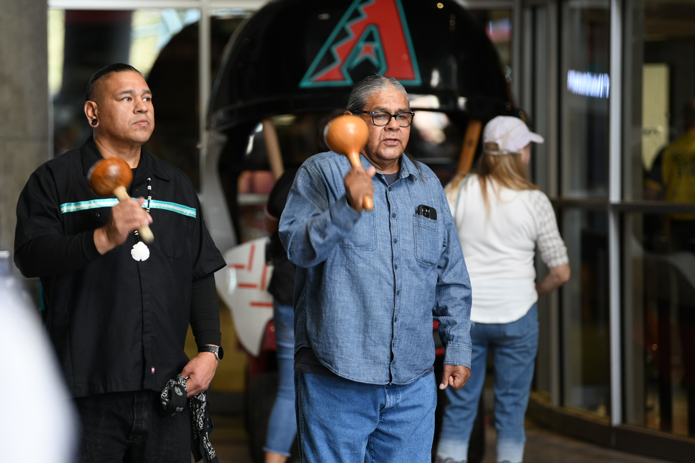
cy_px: 253
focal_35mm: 176
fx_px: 3397
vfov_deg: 7.8
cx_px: 290
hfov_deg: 11.7
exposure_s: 1/160
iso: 900
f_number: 2.8
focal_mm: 150
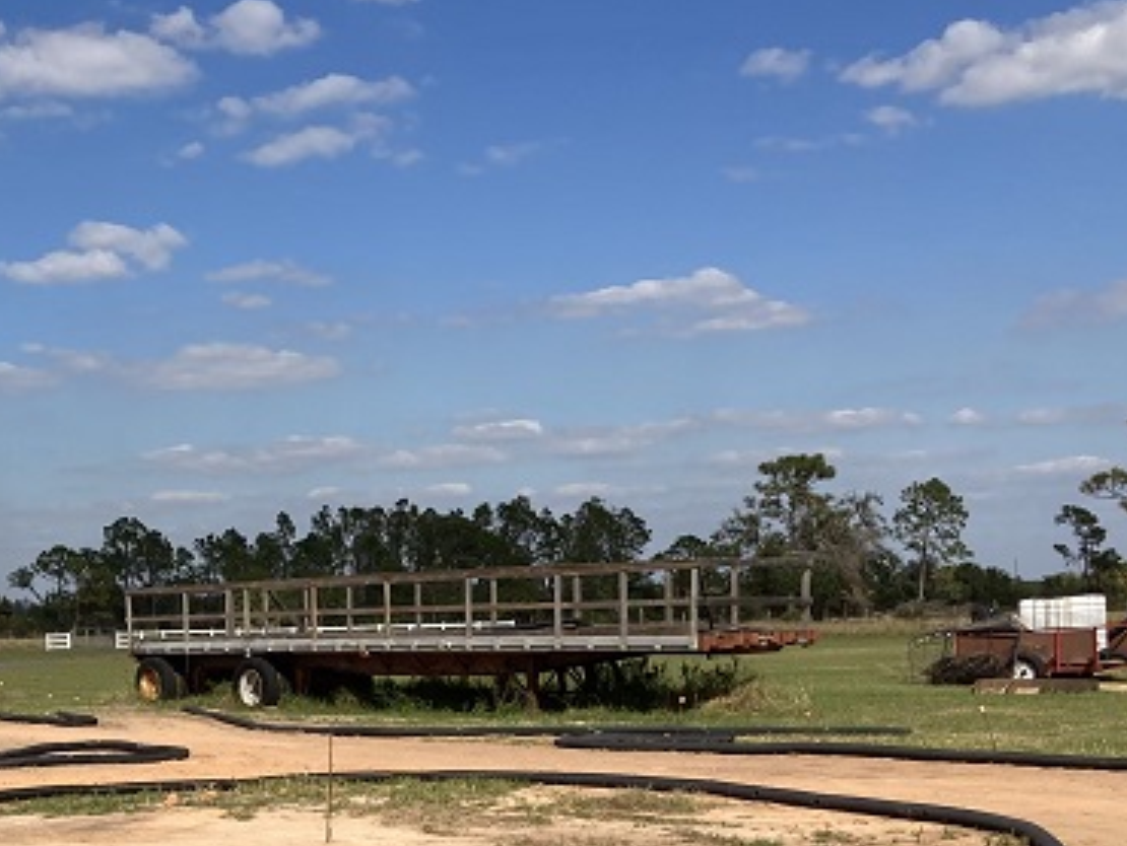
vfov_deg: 23.2
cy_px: 811
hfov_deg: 30.1
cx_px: 87
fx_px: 1987
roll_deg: +0.5
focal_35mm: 61
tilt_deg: -4.6
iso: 20
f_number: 1.8
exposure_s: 1/3436
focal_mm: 3.99
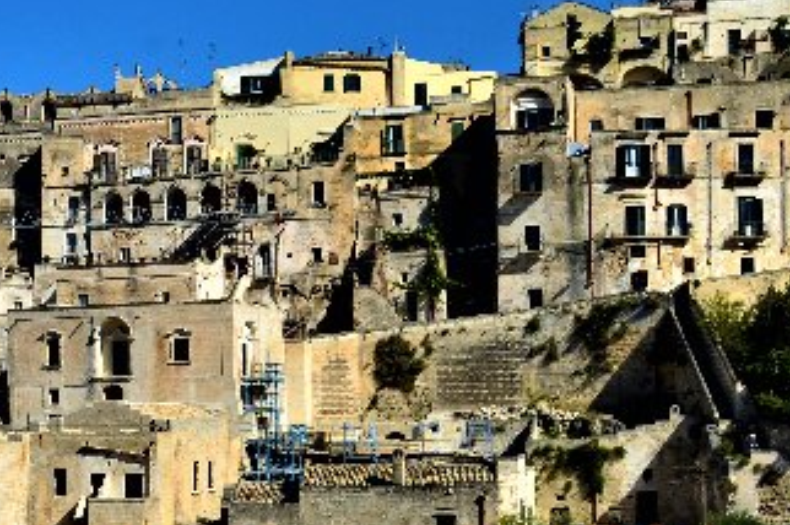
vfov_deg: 20.1
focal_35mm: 67
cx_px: -39
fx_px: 1469
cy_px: 388
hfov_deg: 27.9
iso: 125
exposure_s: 1/125
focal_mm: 18
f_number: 11
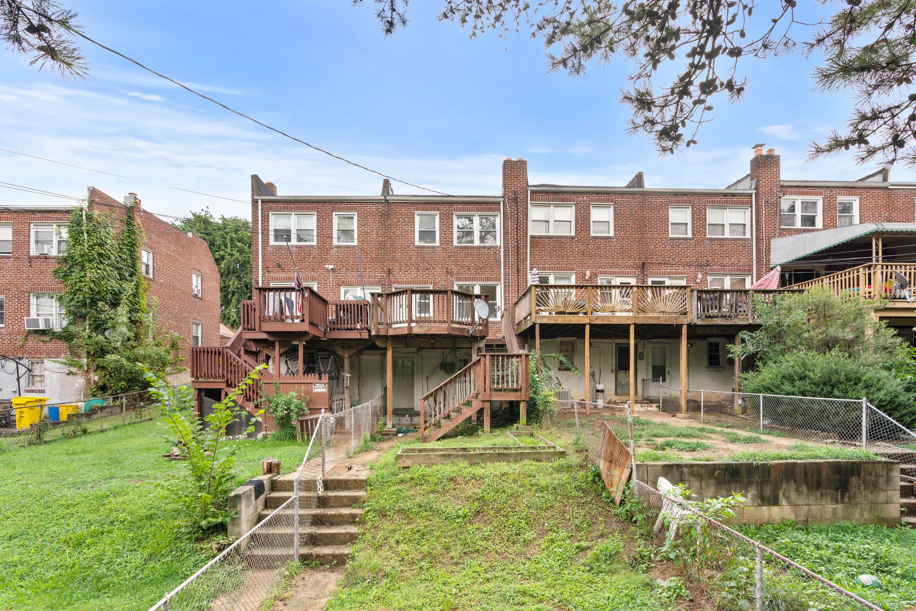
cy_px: 306
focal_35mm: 16
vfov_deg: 73.8
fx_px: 407
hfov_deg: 96.7
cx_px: 458
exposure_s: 1/30
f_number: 8
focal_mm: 16
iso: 100
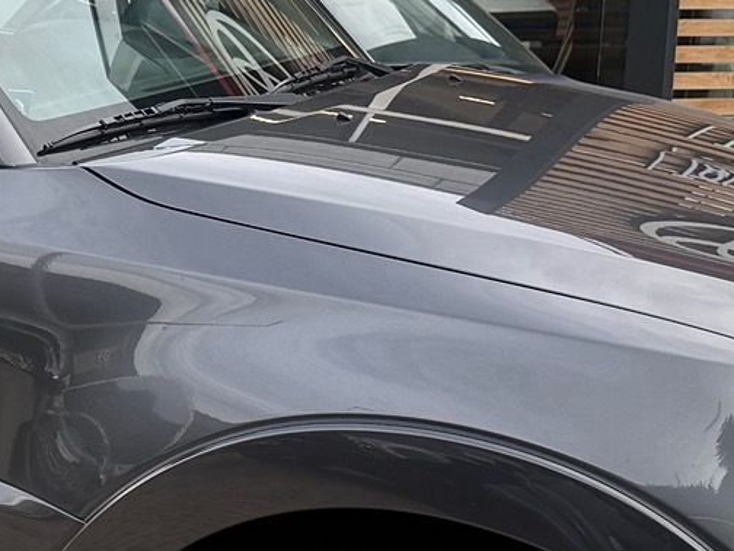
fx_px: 2036
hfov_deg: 19.2
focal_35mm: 96
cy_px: 297
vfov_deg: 15.4
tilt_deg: -9.9
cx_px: -173
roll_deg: -0.5
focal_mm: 6.76
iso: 100
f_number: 1.78
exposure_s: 1/374
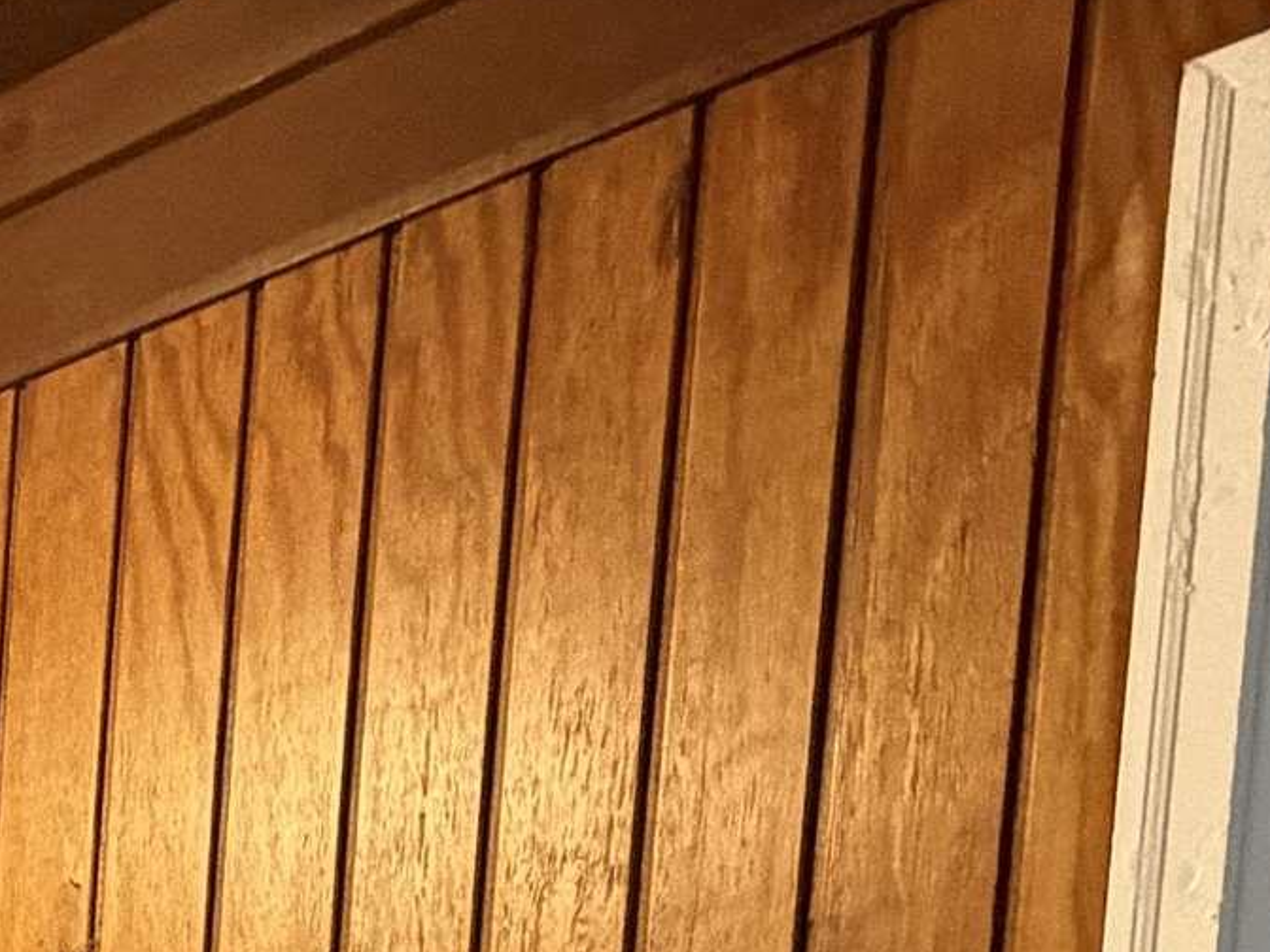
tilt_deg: -4.6
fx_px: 2348
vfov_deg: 17.9
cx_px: -607
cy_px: 1759
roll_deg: -1.8
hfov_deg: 24.1
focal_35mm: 64
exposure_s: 1/60
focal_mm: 2.22
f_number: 2.2
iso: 640
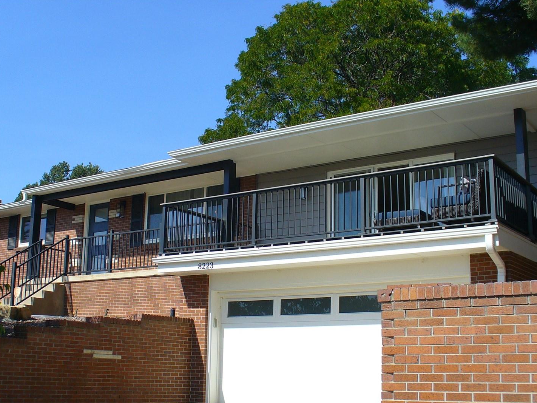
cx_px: 267
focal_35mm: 45
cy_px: 225
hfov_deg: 42.1
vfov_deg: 32.2
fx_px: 698
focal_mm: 6.1
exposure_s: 1/320
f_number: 5.6
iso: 80
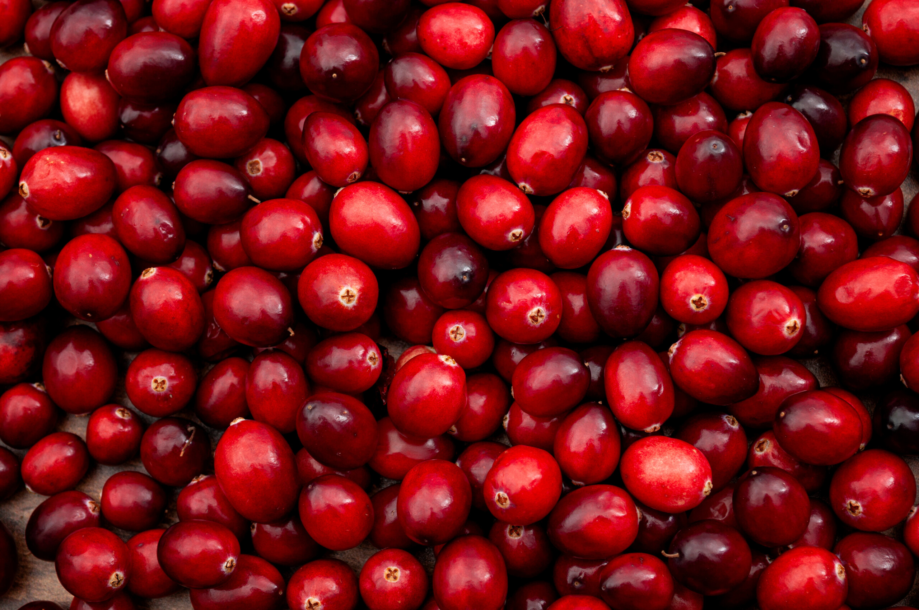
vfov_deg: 18.9
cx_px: 460
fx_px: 1836
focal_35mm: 72
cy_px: 305
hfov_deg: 28.1
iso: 100
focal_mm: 48
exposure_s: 1/125
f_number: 9
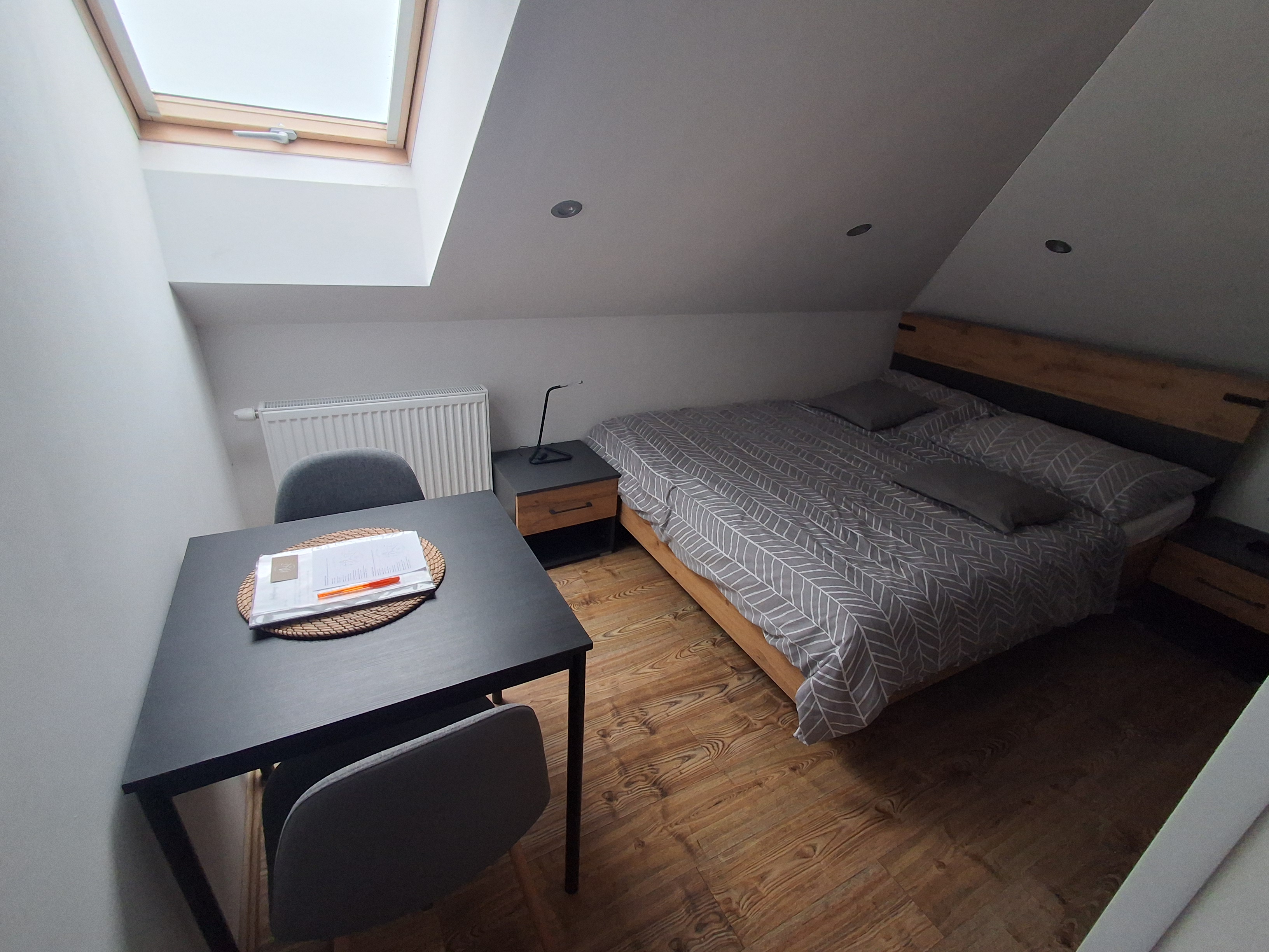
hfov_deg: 94.5
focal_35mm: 16
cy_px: 476
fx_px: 587
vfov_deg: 78.1
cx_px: 634
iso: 200
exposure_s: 1/50
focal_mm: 1.64
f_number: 2.2
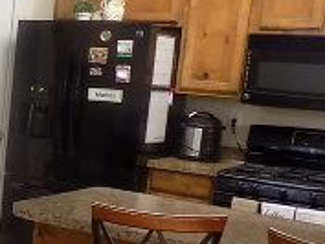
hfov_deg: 19.8
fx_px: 780
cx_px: -189
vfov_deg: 17.7
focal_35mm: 83
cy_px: 180
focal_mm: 4
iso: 220
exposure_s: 1/30
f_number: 3.1
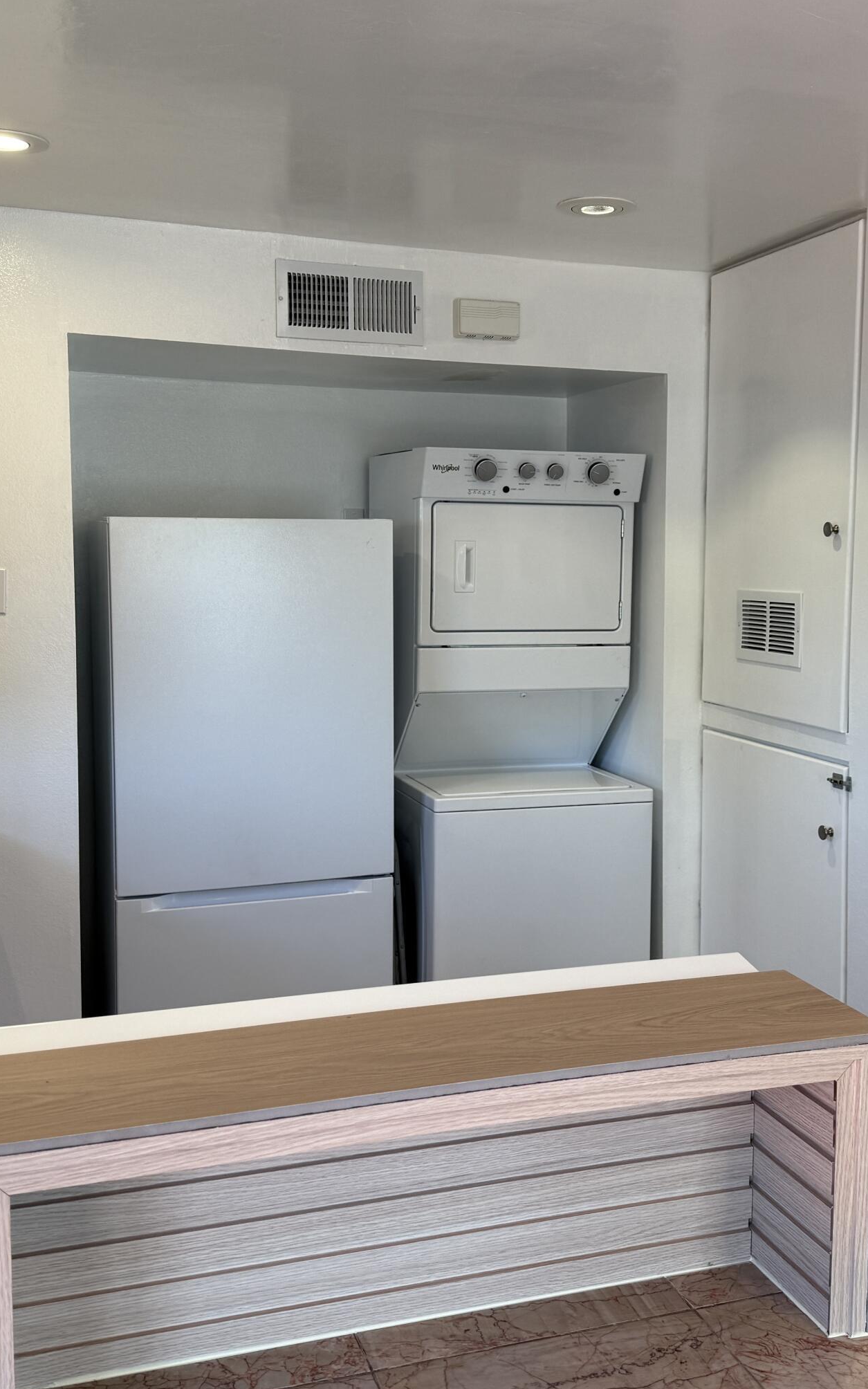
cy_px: 666
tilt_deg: -4.9
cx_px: 536
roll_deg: -0.1
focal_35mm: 38
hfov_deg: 33.4
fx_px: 1438
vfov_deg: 51.5
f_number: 1.78
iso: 64
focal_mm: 6.76
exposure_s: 1/140
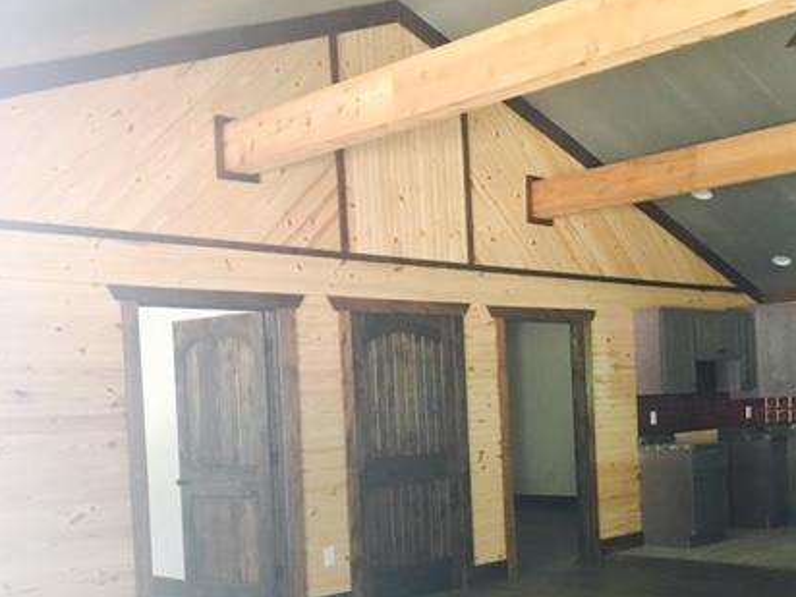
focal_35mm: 45
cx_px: 614
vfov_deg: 31.8
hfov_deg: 40.7
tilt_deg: -0.7
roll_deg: +2.7
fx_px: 1035
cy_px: 413
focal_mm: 4.15
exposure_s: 1/15
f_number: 2.2
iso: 200
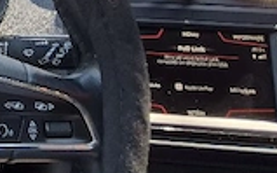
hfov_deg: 28.1
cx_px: -124
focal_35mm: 52
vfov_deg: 24.4
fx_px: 392
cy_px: 33
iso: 40
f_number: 2.2
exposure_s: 1/127
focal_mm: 1.74
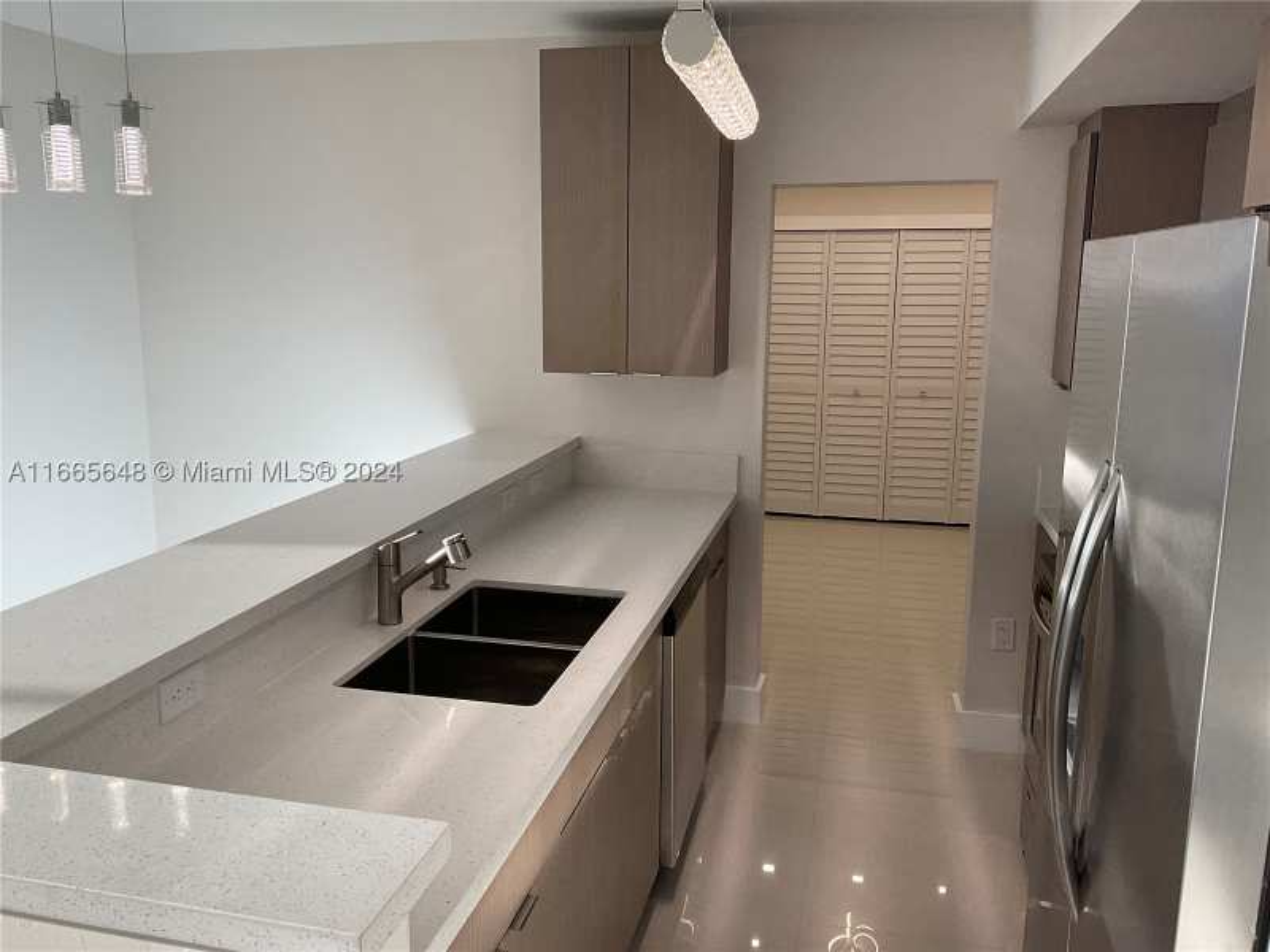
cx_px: 635
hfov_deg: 61.7
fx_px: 1064
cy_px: 476
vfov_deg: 48.2
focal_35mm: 29
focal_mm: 3
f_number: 1.8
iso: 16
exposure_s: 1/122
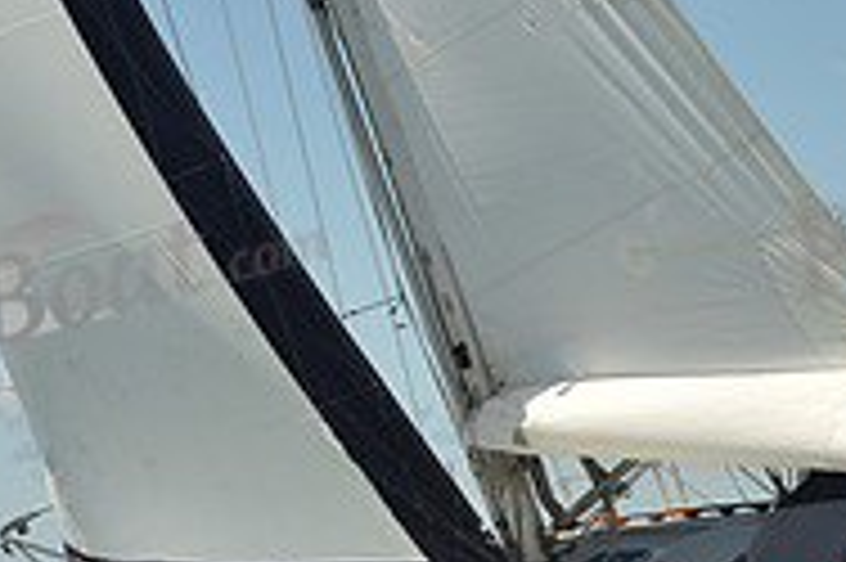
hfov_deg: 9.5
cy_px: 479
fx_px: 5071
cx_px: 562
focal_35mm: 216
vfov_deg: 6.3
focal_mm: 70
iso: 320
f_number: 11
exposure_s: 1/800
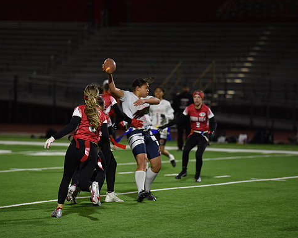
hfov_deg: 8.5
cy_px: 119
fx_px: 2002
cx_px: 138
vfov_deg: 6.8
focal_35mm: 227
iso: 2200
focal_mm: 200
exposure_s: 1/640
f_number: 2.8
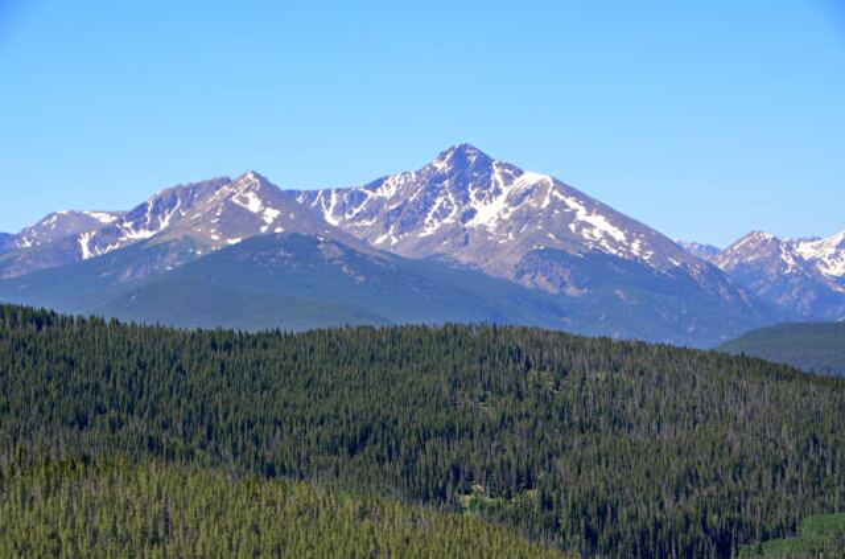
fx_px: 3160
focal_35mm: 135
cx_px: 422
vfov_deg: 10.1
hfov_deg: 15.2
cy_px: 280
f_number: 16
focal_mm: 90
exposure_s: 1/125
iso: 200
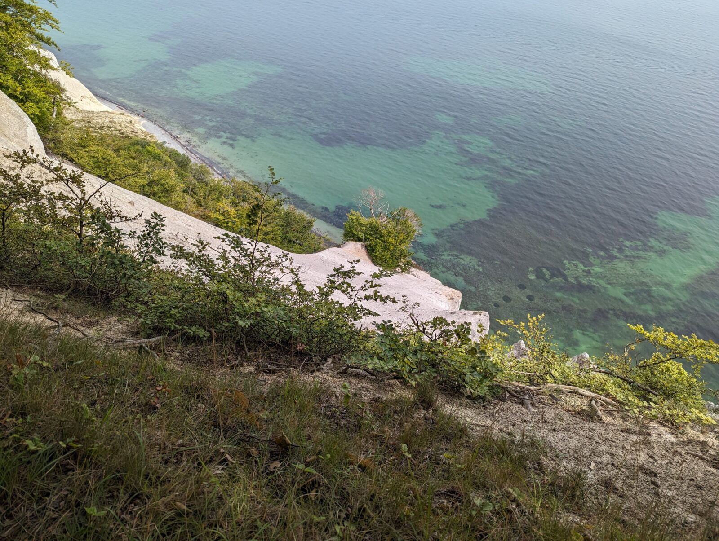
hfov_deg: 71.5
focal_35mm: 24
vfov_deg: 56.9
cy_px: 270
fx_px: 499
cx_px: 360
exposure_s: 1/2137
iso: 49
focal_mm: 6.81
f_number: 1.85
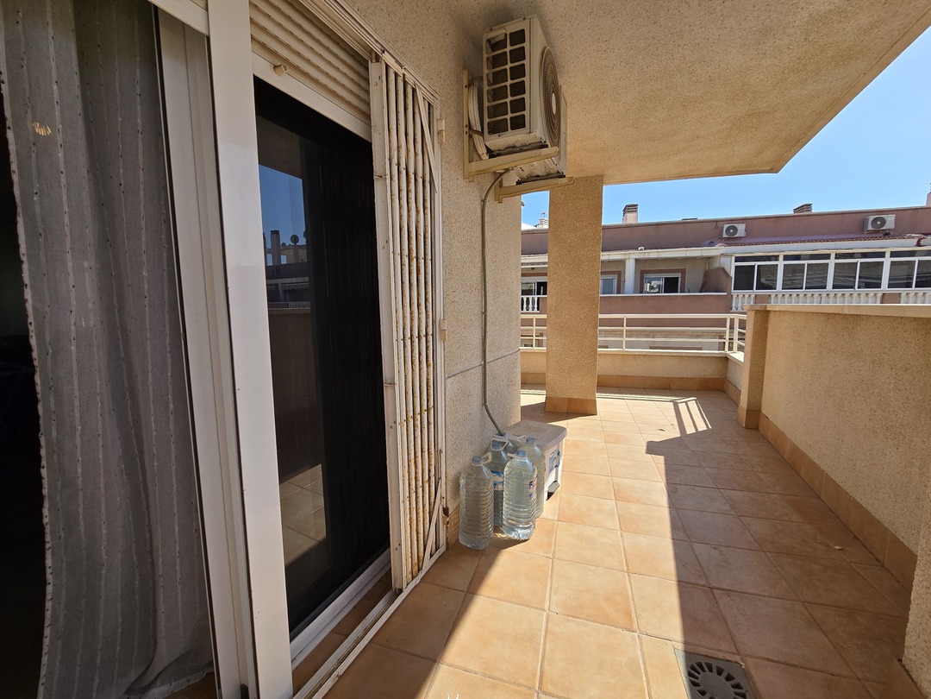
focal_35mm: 13
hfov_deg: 106.2
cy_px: 350
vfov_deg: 89.9
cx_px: 466
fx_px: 350
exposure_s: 1/2000
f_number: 2.2
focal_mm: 2.2
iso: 50
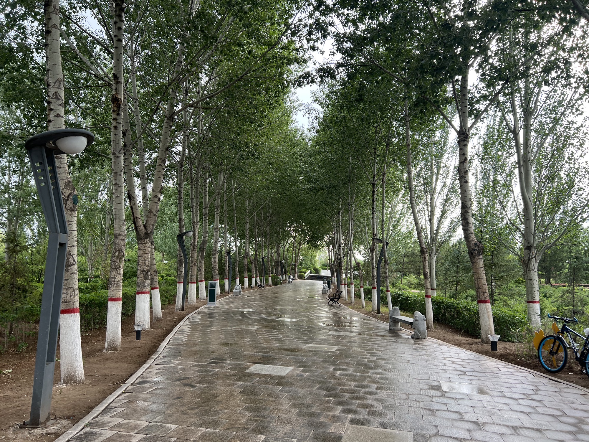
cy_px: 221
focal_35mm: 26
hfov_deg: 67.3
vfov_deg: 53.1
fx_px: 442
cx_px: 294
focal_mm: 5.7
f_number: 1.5
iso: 50
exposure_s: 1/388
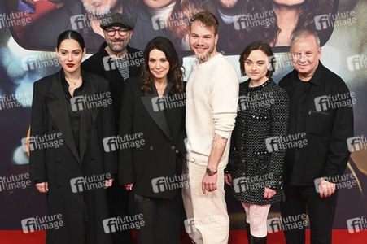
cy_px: 122
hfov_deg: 47.4
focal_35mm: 41
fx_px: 418
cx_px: 184
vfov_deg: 32.6
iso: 800
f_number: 5.6
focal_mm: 41
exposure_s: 1/160
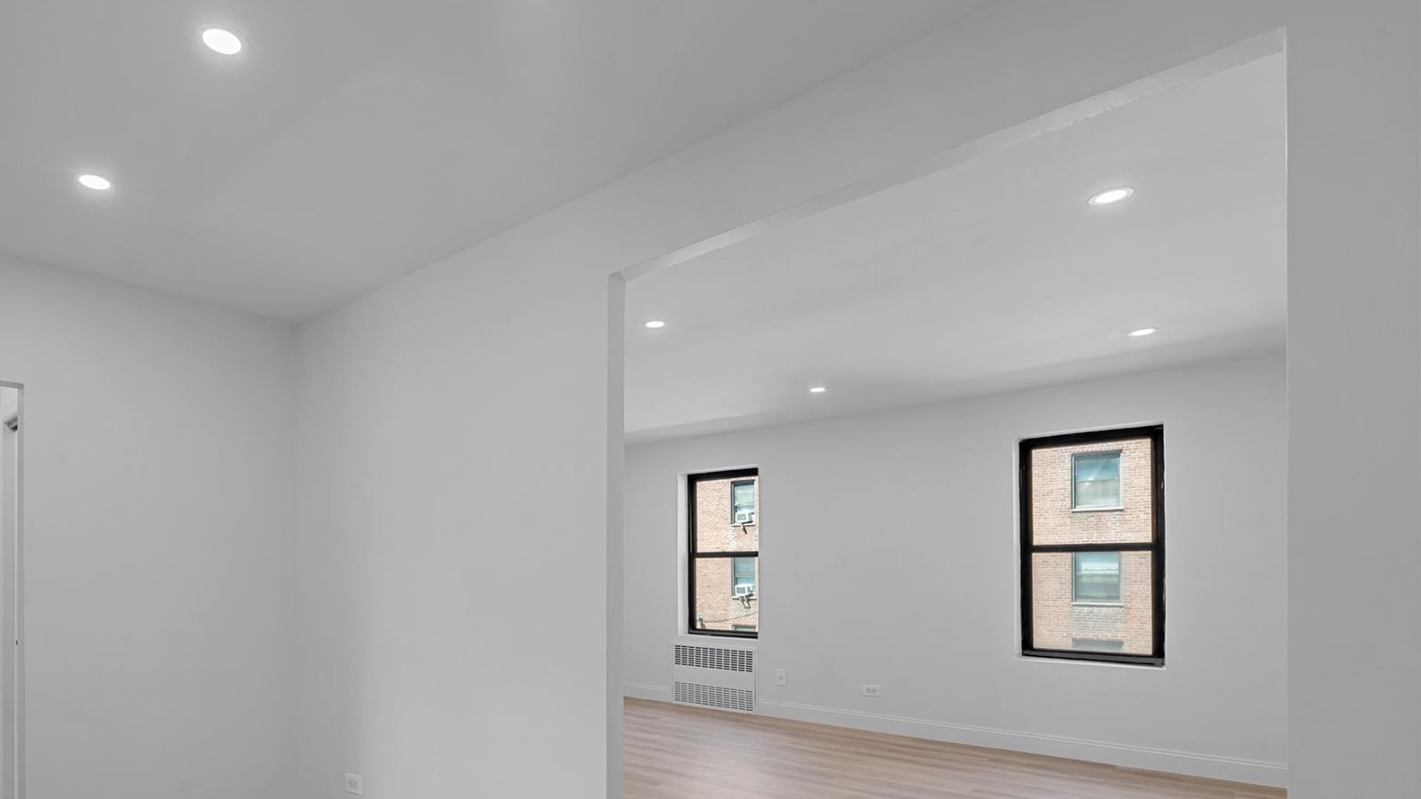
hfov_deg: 87.5
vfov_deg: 56.0
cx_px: 520
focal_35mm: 19
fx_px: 716
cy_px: 581
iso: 200
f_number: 10
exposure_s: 1/3
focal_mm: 14
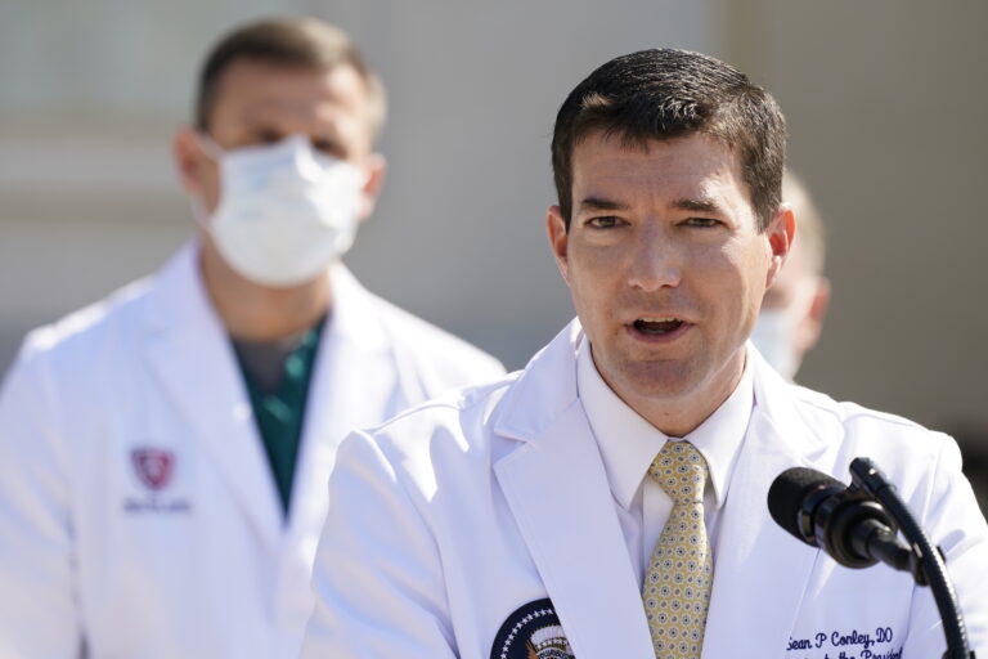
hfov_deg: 6.8
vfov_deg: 4.5
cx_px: 494
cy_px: 330
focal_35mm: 303
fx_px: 8315
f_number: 7.1
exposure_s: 1/500
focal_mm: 303
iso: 250
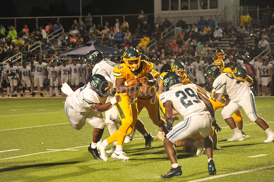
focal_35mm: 172
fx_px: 1309
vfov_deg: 8.0
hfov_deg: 11.9
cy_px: 91
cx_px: 136
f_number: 5
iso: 6400
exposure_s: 1/250
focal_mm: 170
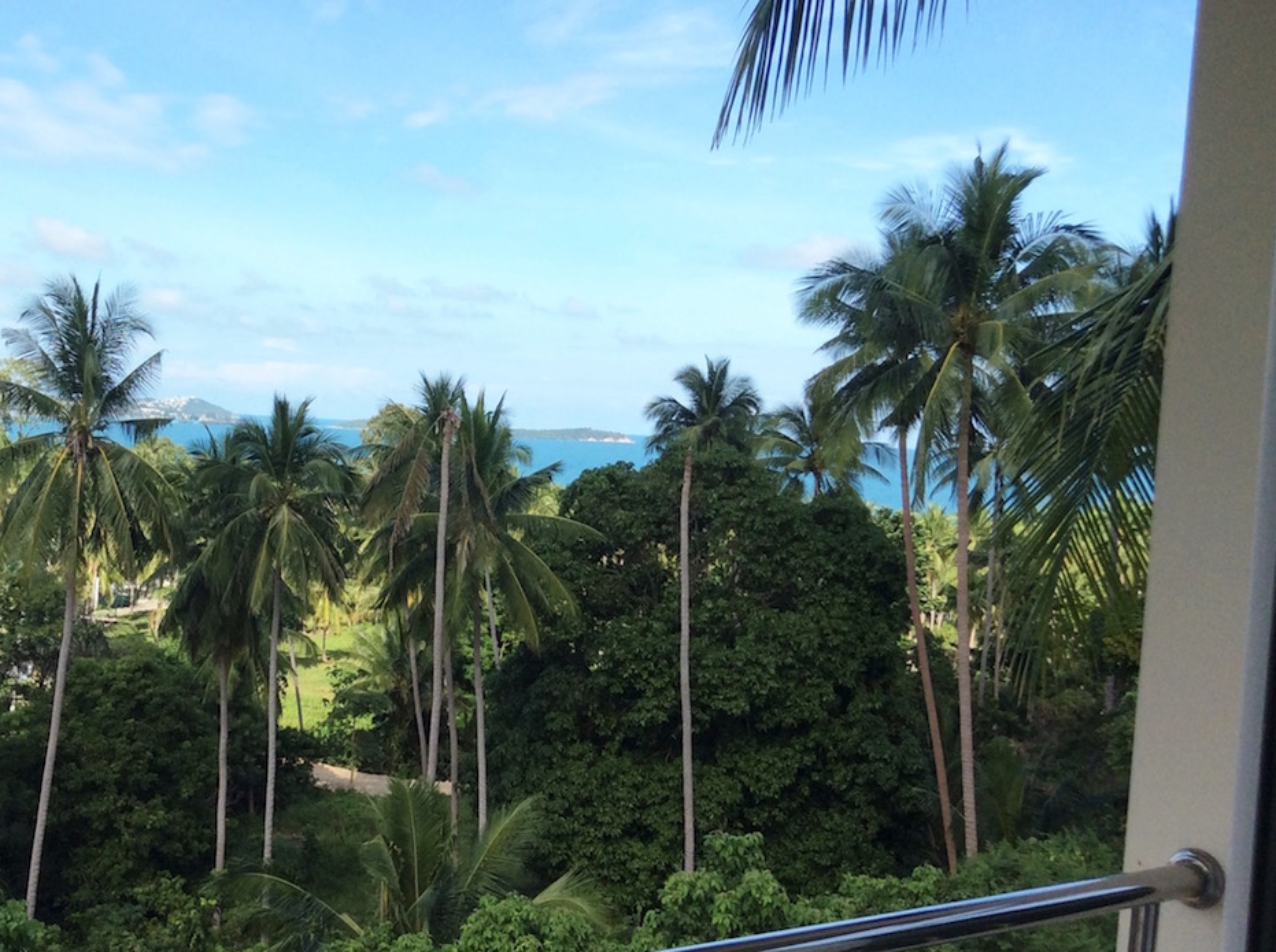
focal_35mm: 44
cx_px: 413
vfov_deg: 32.7
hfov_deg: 42.4
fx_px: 1619
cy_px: 536
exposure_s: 1/953
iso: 32
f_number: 2.4
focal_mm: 3.3
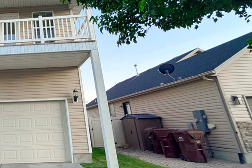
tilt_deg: +14.2
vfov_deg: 46.1
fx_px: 196
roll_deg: -0.3
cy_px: 66
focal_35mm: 28
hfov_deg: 54.9
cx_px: 16
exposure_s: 1/121
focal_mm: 2.22
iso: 80
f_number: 2.2
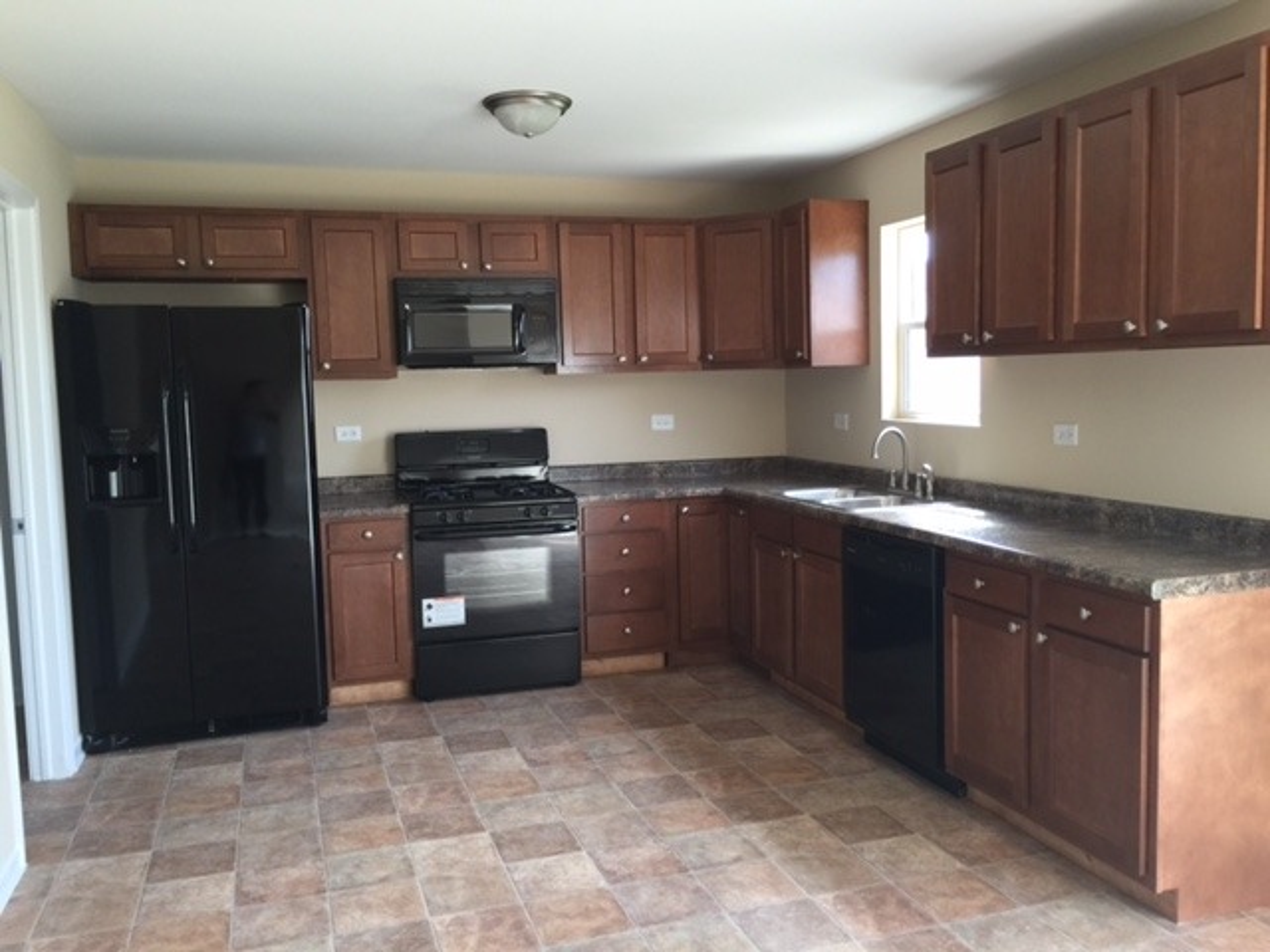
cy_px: 476
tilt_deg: -5.3
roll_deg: +1.4
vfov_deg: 48.2
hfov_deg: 61.7
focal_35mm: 29
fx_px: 1064
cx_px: 635
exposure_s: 1/30
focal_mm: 4.15
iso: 32
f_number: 2.2
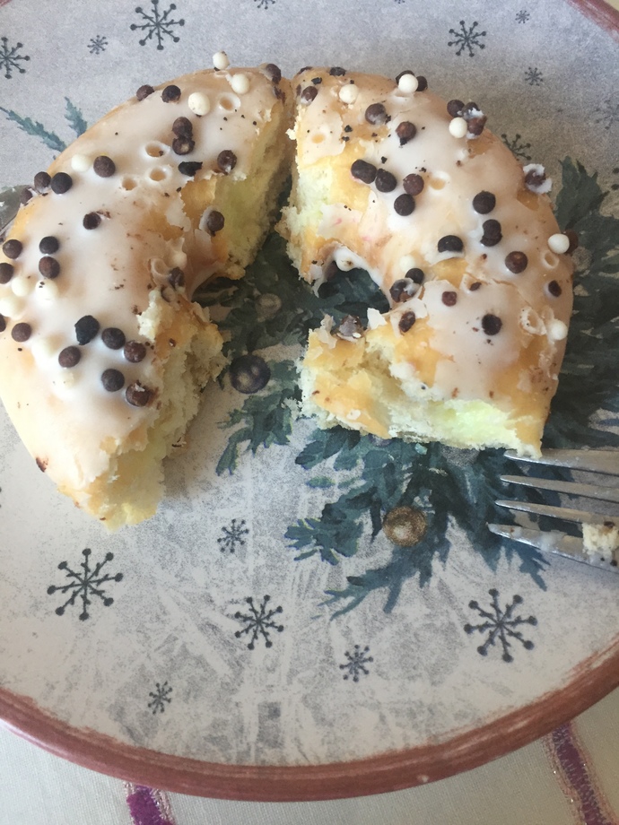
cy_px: 412
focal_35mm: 29
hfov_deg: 48.2
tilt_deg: -70.0
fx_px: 691
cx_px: 310
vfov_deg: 61.7
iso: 125
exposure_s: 1/33
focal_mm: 4.15
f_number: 2.2
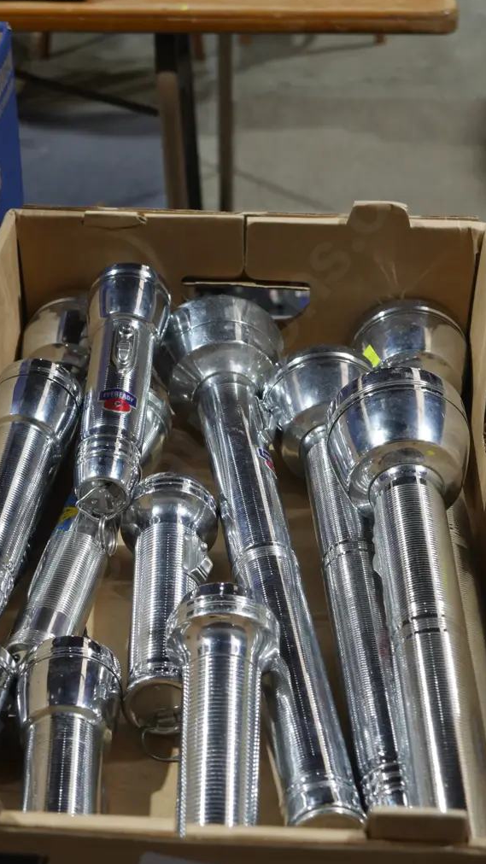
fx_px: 1719
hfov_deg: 16.1
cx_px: 201
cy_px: 431
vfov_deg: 28.2
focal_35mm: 75
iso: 800
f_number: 5.4
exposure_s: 1/80
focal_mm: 34
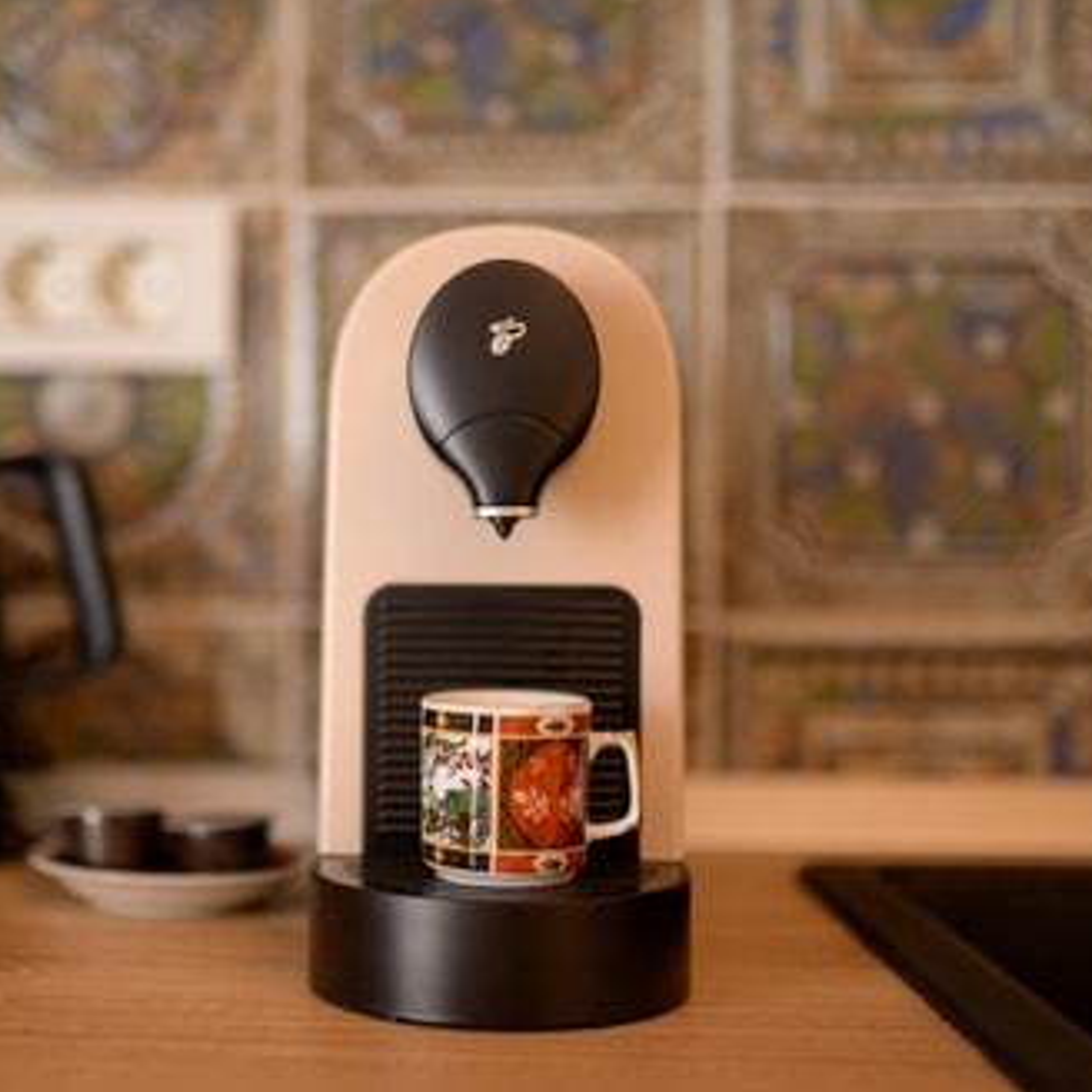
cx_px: 347
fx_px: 1785
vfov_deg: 34.0
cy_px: 565
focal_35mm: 50
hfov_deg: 33.7
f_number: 1.4
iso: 250
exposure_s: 1/250
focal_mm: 35
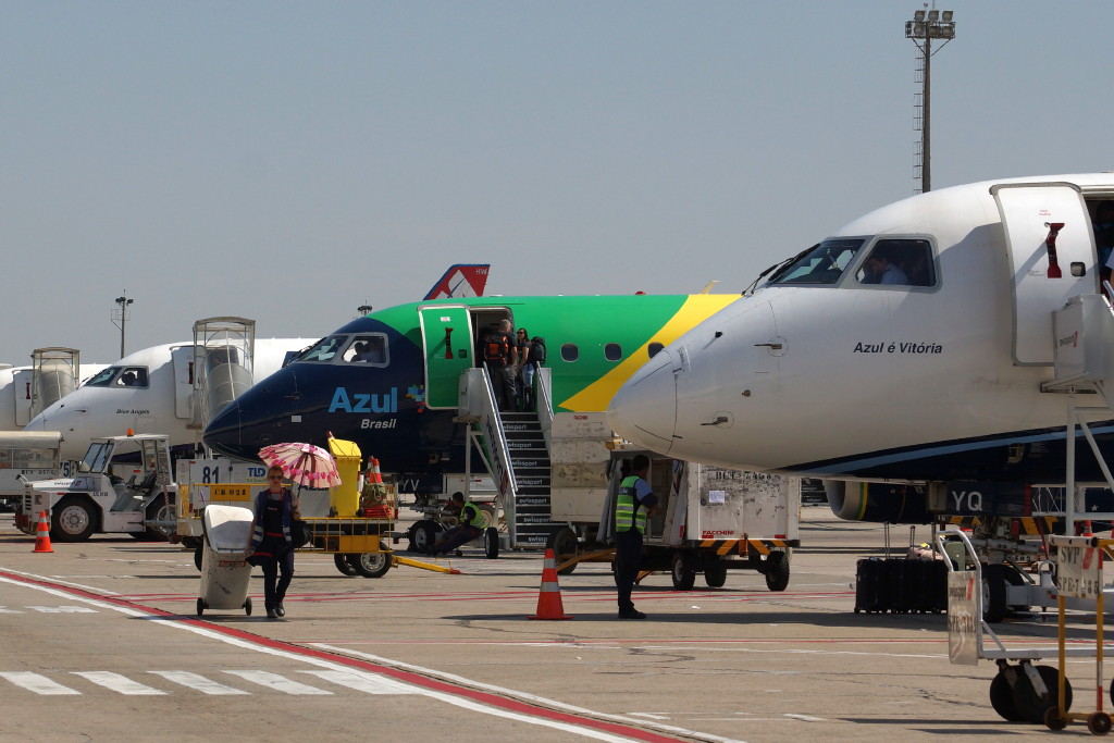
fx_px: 3714
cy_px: 372
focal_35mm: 120
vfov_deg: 11.4
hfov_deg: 17.1
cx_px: 557
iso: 200
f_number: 8
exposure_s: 1/1600
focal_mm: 80
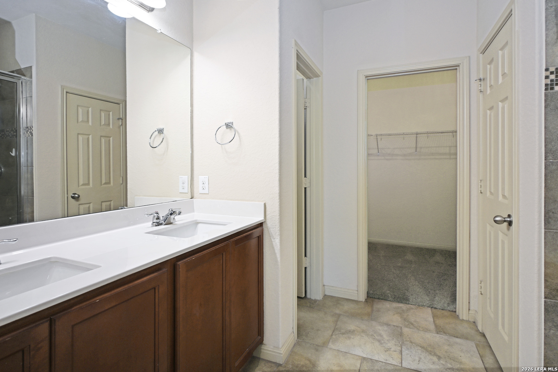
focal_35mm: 18
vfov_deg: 67.4
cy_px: 186
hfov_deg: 90.0
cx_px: 279
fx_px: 279
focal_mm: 12
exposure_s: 1/25
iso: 64
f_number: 3.5
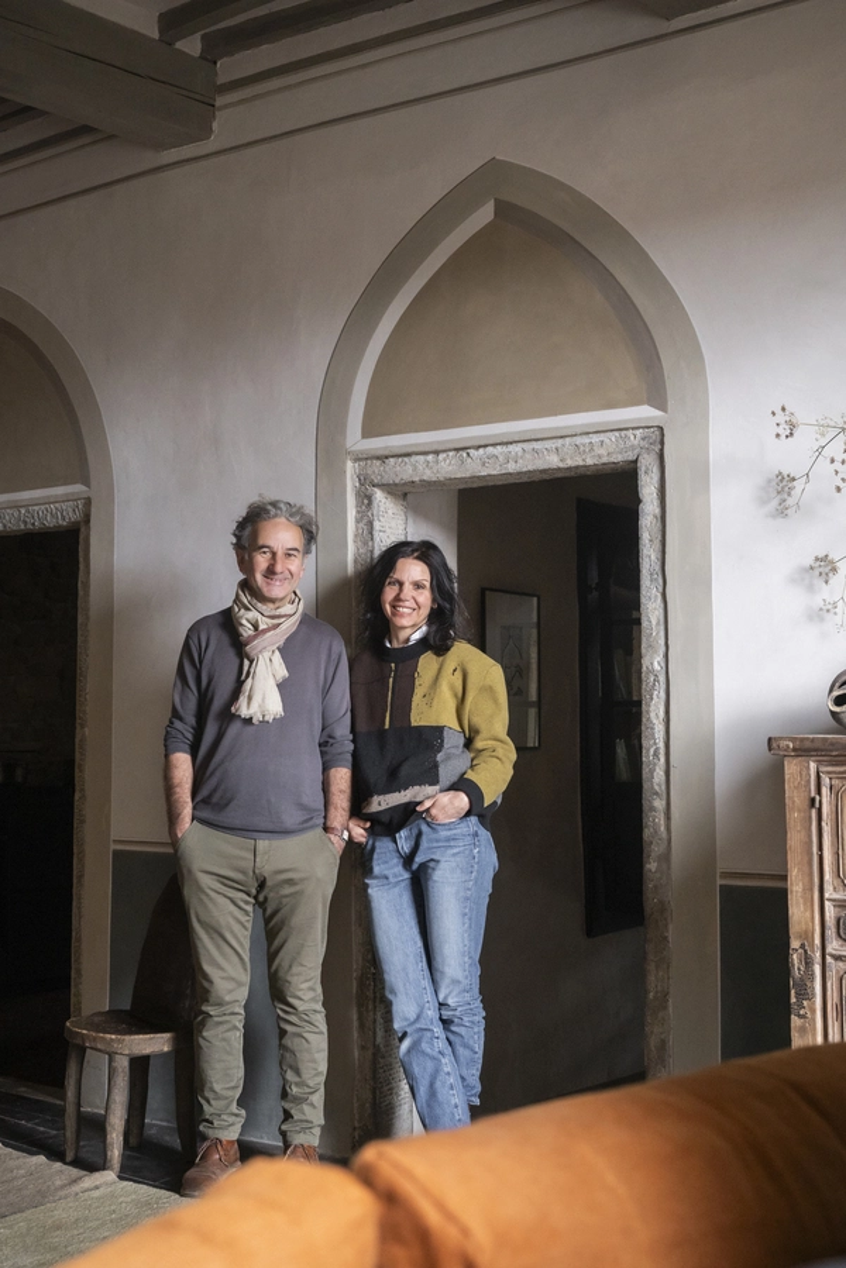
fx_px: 1586
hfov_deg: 29.9
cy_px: 634
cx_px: 423
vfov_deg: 43.6
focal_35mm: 45
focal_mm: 45
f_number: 5
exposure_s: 1/160
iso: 2000
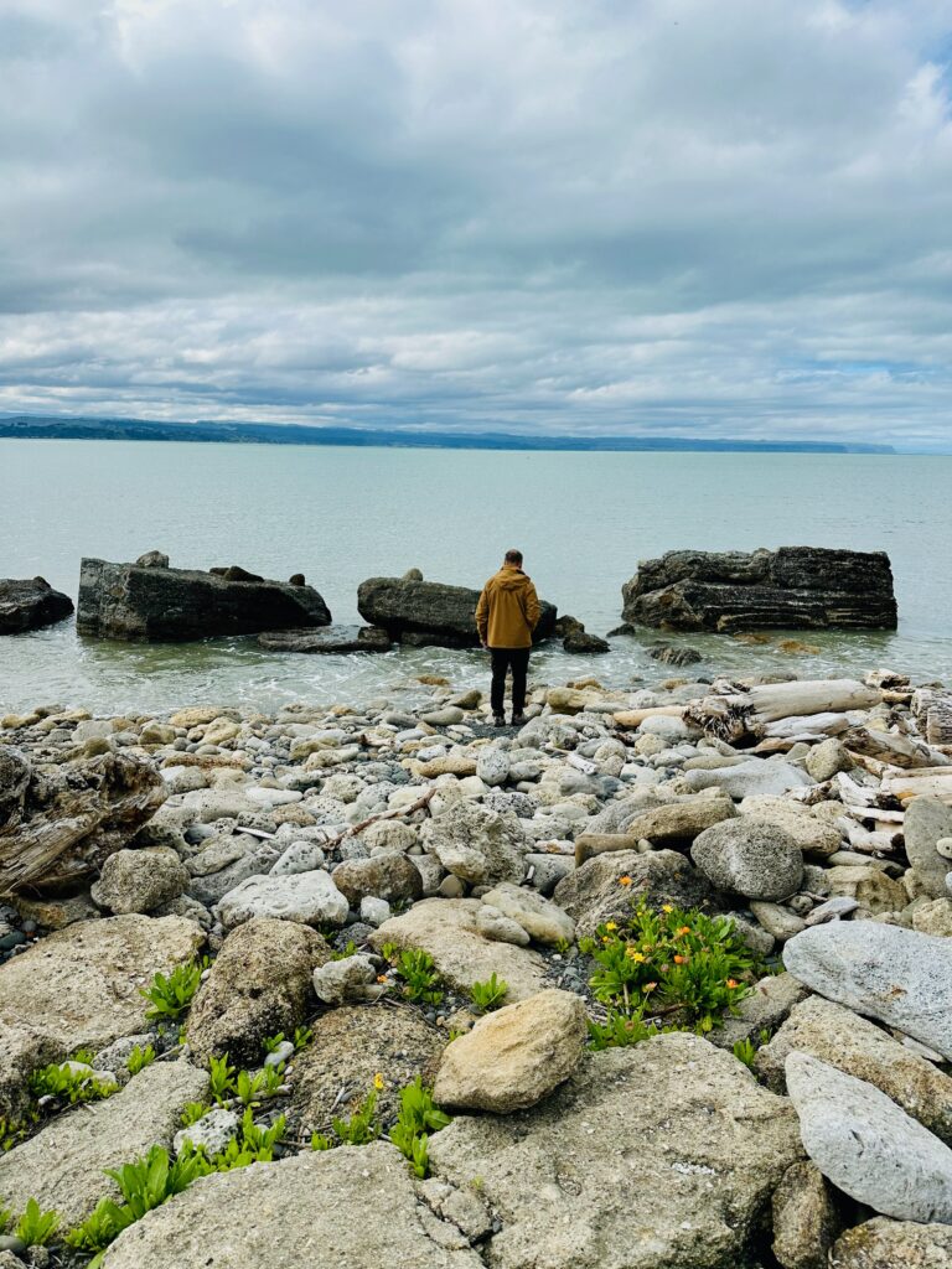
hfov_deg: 56.8
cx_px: 476
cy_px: 634
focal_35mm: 24
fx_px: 880
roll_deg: -1.8
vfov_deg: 71.6
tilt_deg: -10.6
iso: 80
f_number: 1.78
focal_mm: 6.86
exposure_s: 1/5848
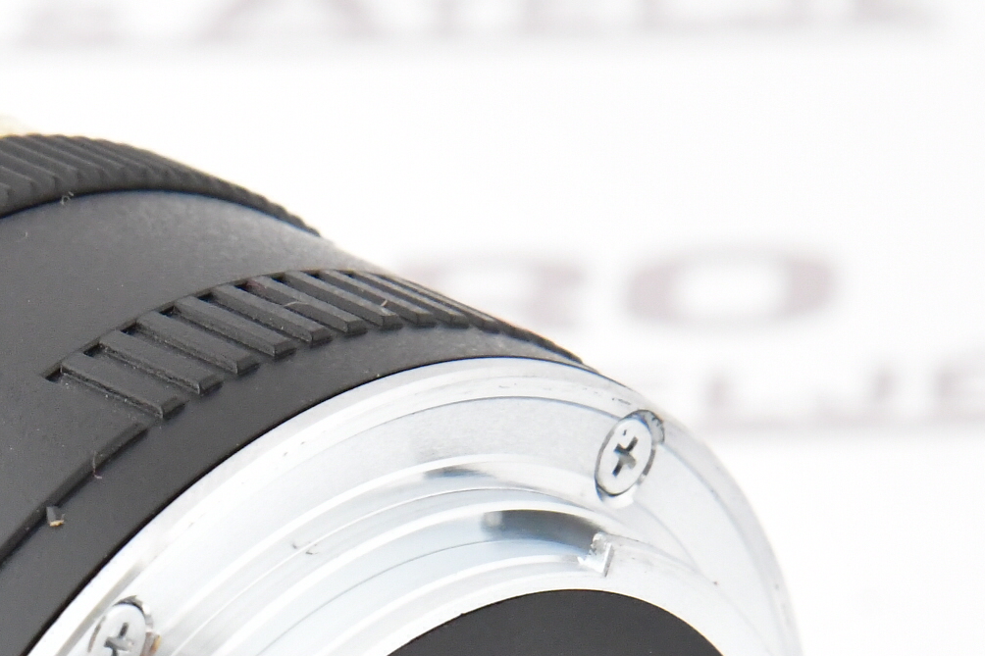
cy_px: 972
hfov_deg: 4.5
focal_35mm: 459
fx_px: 12556
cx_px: 46
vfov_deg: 3.0
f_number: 14
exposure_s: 1/80
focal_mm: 120
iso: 2500
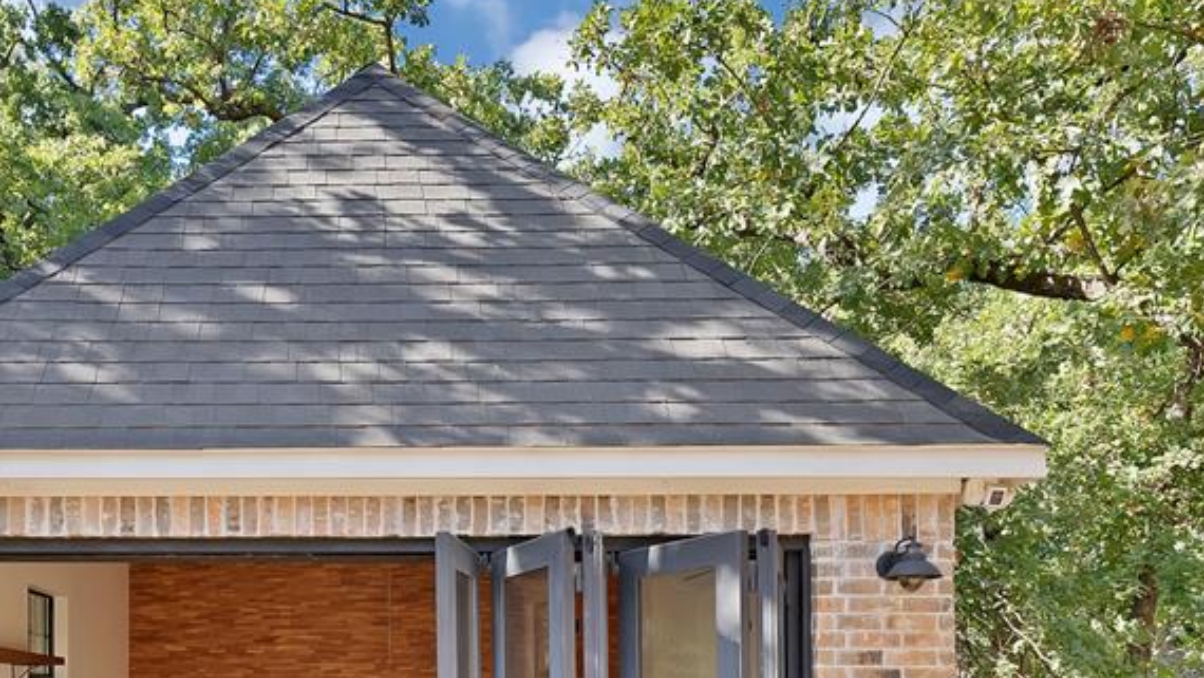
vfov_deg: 33.2
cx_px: 372
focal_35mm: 32
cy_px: 699
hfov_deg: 59.2
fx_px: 1022
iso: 640
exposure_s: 1/20
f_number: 9
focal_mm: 17
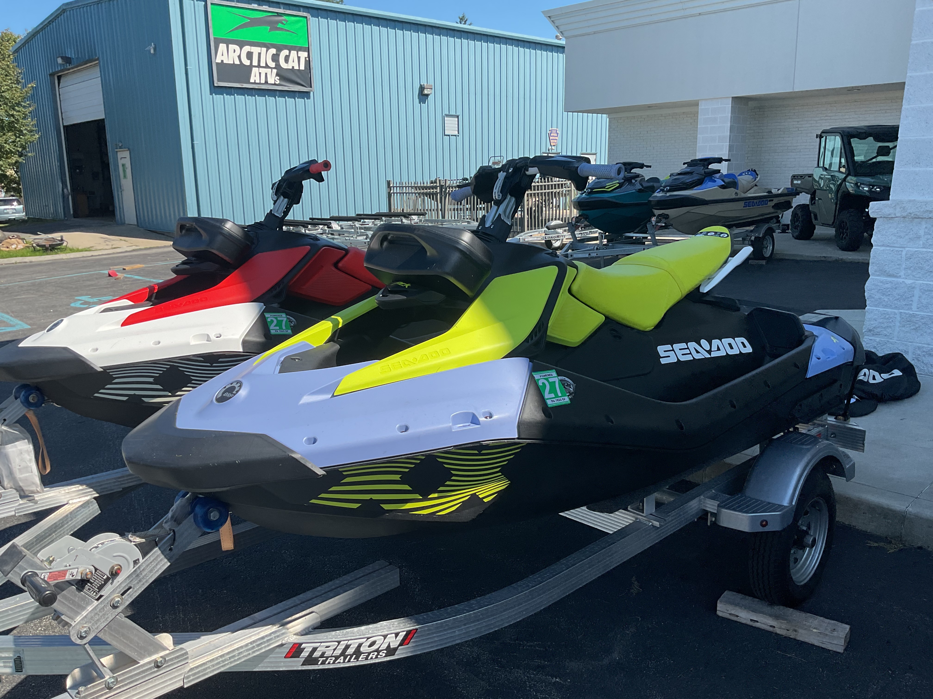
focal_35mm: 29
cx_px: 466
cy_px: 350
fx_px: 782
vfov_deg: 48.2
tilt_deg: -11.5
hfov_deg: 61.7
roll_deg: +0.4
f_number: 1.8
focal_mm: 3
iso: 16
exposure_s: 1/1250
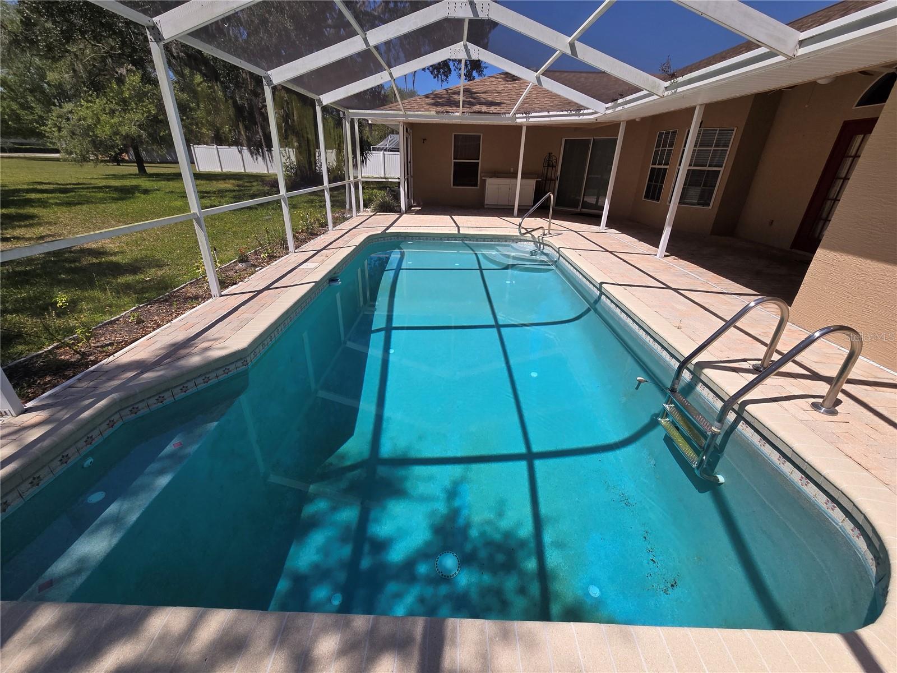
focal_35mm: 13
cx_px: 448
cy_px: 336
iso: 50
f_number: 2.2
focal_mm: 2.2
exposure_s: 1/1869
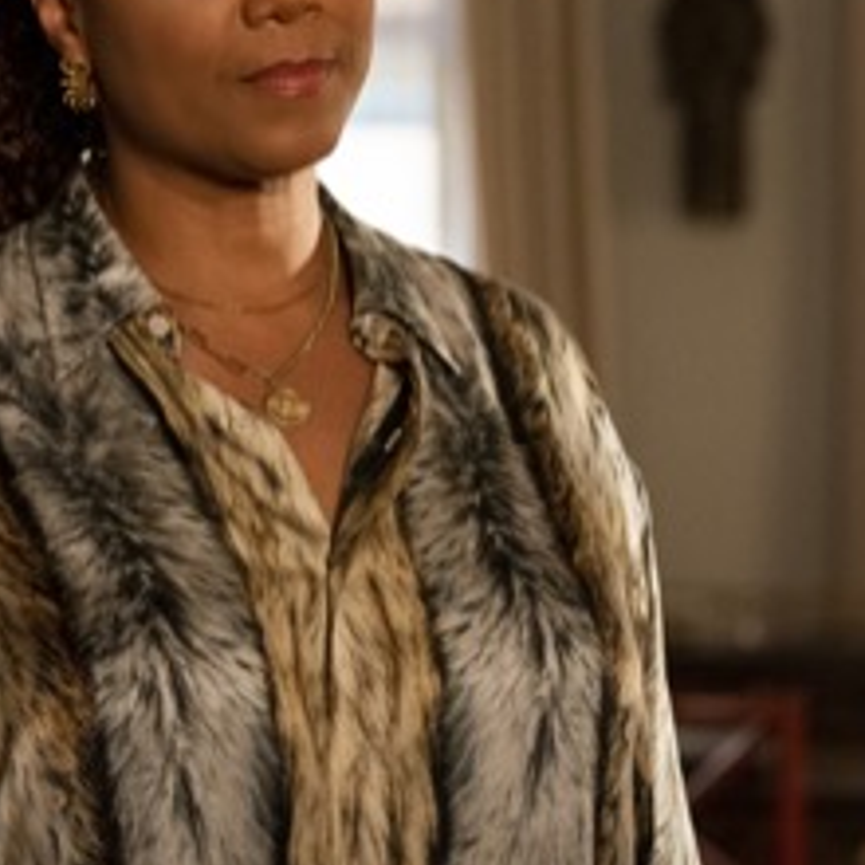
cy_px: 281
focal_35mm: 164
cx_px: 338
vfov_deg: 10.6
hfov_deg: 10.7
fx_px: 4636
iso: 8000
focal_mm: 85
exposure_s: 1/320
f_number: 3.2
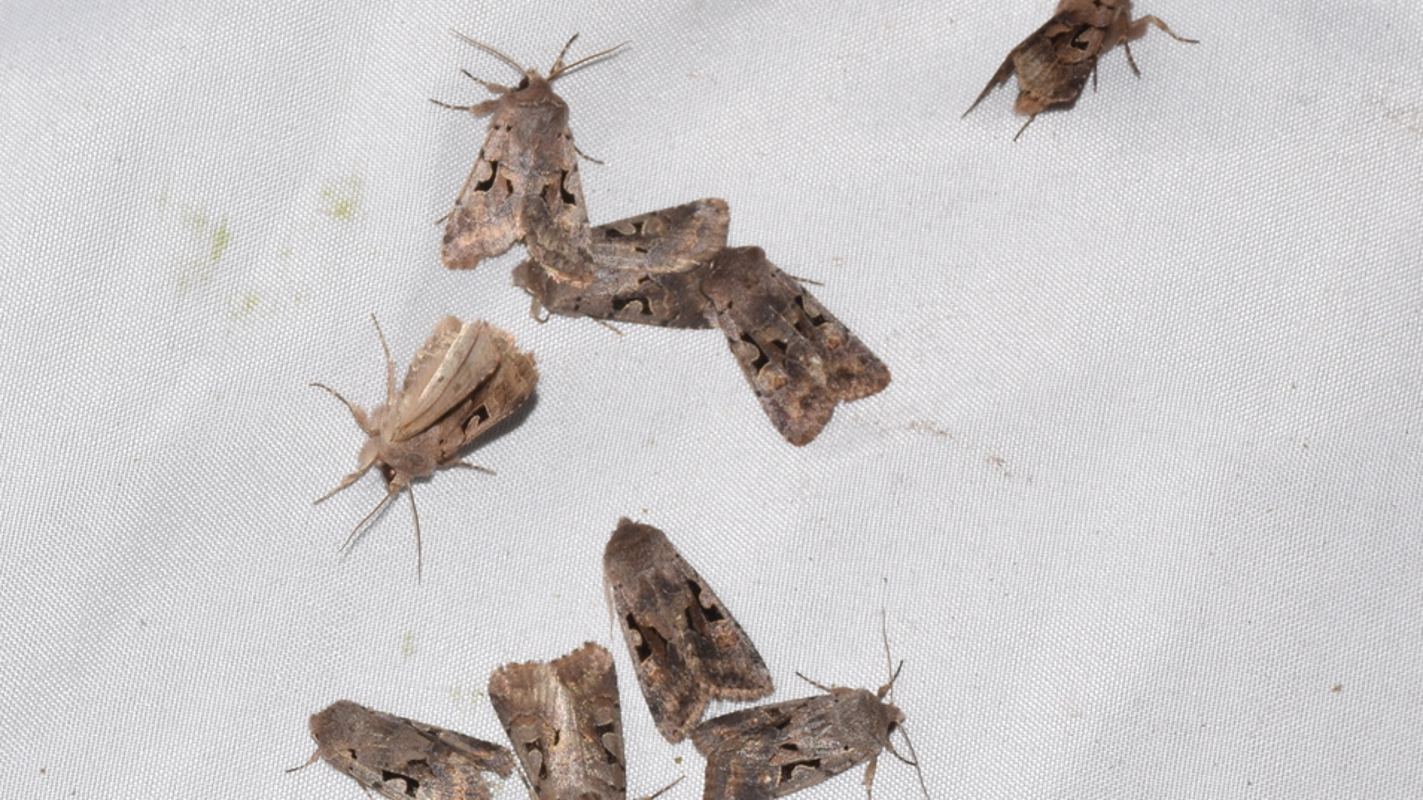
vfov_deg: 10.2
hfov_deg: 18.1
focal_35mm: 119
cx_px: 709
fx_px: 4472
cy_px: 444
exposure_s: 1/160
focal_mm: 75
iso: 100
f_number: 13
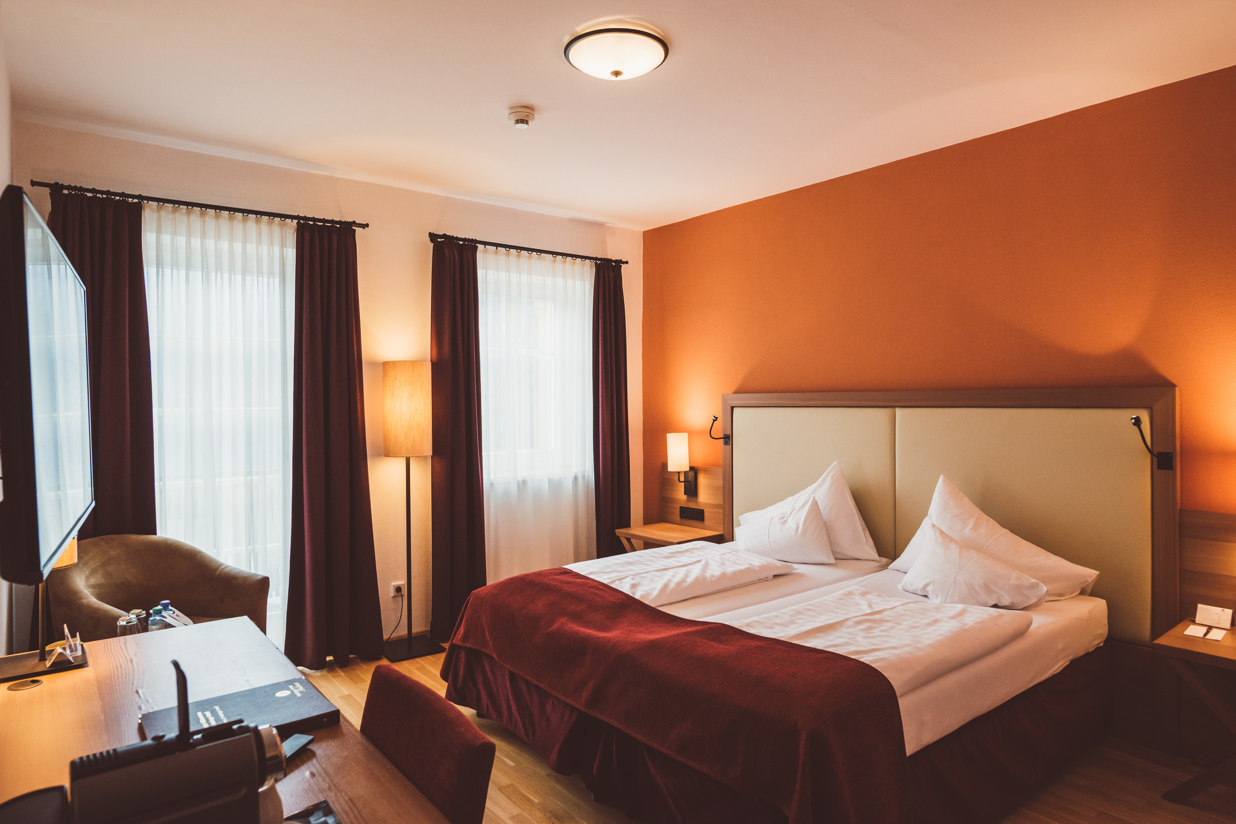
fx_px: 687
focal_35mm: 20
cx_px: 618
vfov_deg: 61.9
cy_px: 412
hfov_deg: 84.0
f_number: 5.6
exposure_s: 1/100
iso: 800
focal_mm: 20
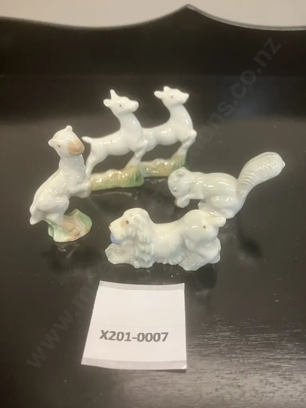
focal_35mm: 28
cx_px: 153
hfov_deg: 49.7
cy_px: 204
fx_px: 330
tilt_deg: -34.0
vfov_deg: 63.4
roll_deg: +0.7
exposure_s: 1/50
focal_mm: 3.99
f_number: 1.8
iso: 200
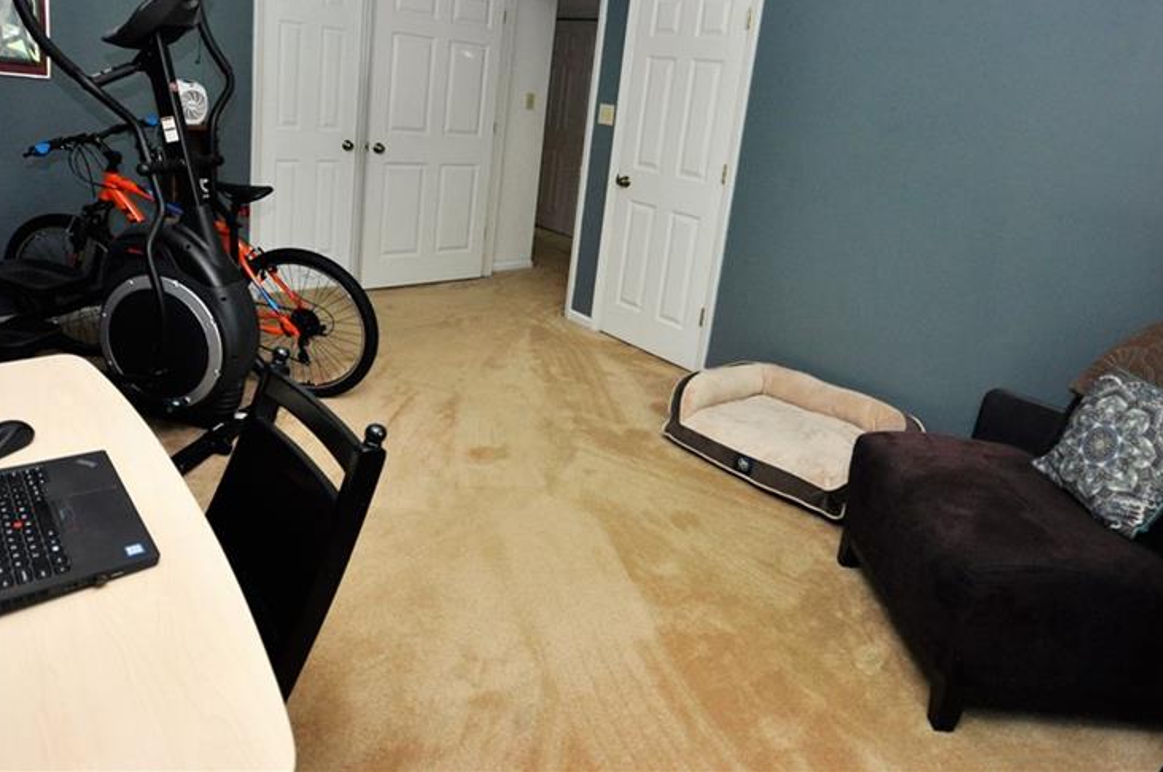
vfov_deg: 57.5
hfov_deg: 81.3
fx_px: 677
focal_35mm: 21
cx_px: 570
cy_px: 233
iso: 800
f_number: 4
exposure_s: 1/60
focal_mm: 10
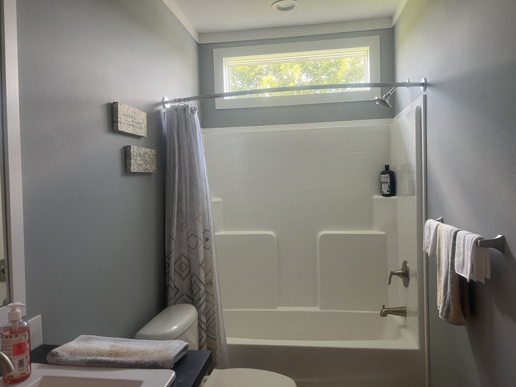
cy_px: 194
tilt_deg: -1.8
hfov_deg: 67.3
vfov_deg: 53.1
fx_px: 388
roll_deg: +2.2
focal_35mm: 26
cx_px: 258
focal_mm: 5.1
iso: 125
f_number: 1.6
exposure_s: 1/60
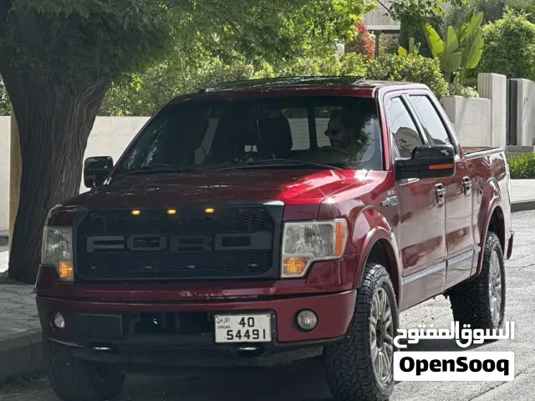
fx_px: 1190
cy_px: 200
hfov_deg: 25.3
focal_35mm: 77
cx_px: 268
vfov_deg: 19.1
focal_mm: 9
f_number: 2.8
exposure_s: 1/352
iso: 32
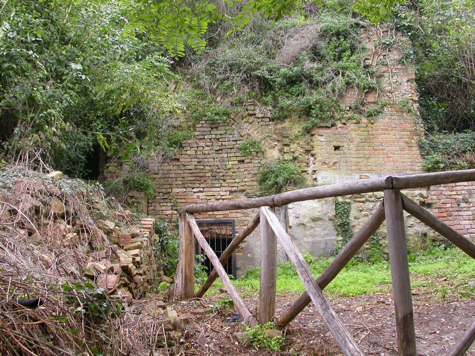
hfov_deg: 49.0
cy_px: 178
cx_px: 238
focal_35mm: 38
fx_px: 521
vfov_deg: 37.7
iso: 100
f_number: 3.7
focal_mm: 7.85
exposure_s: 1/86.5
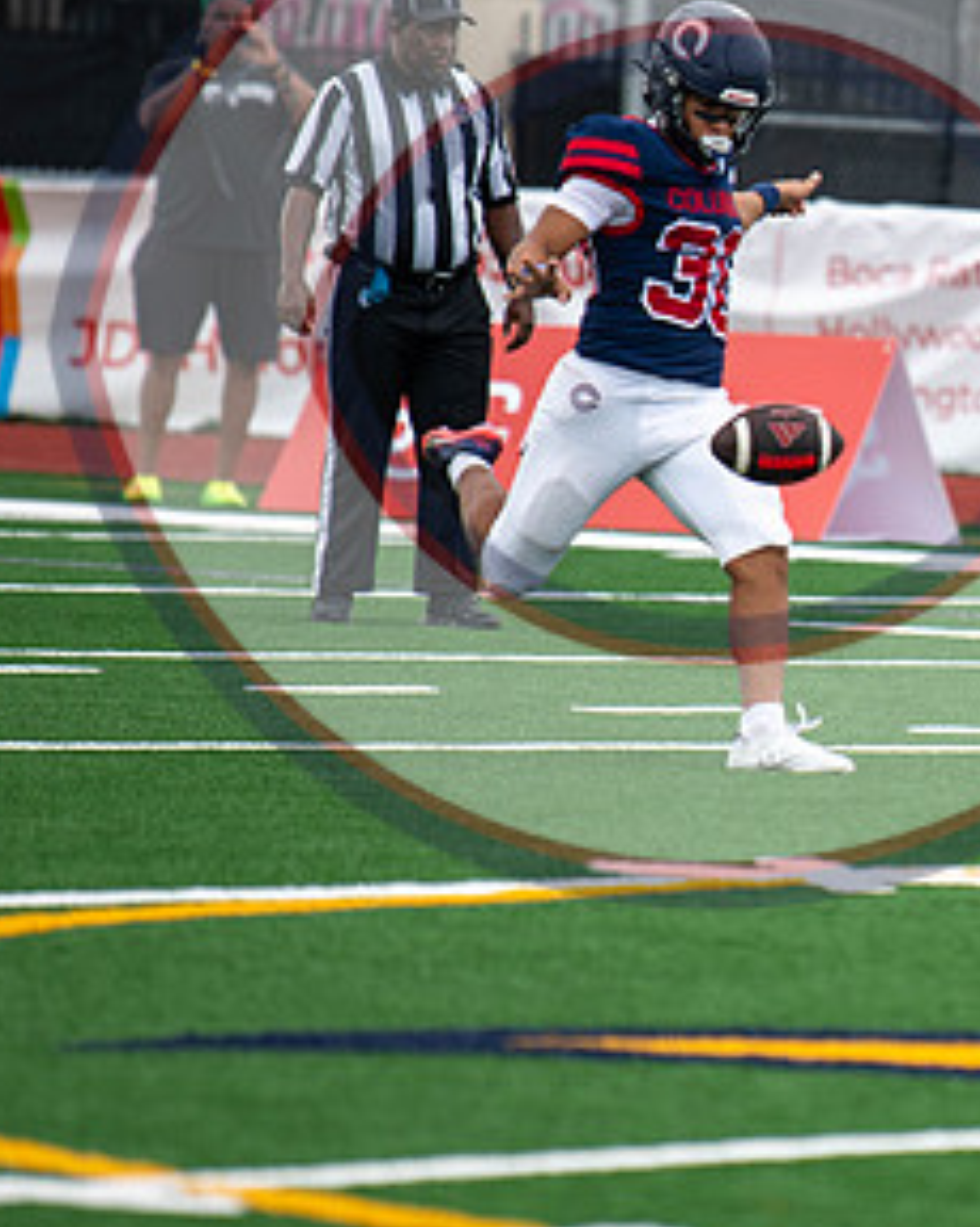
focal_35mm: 552
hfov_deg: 2.8
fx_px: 20034
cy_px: 493
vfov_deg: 3.5
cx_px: 1202
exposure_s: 1/1000
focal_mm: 200
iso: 220
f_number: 2.8
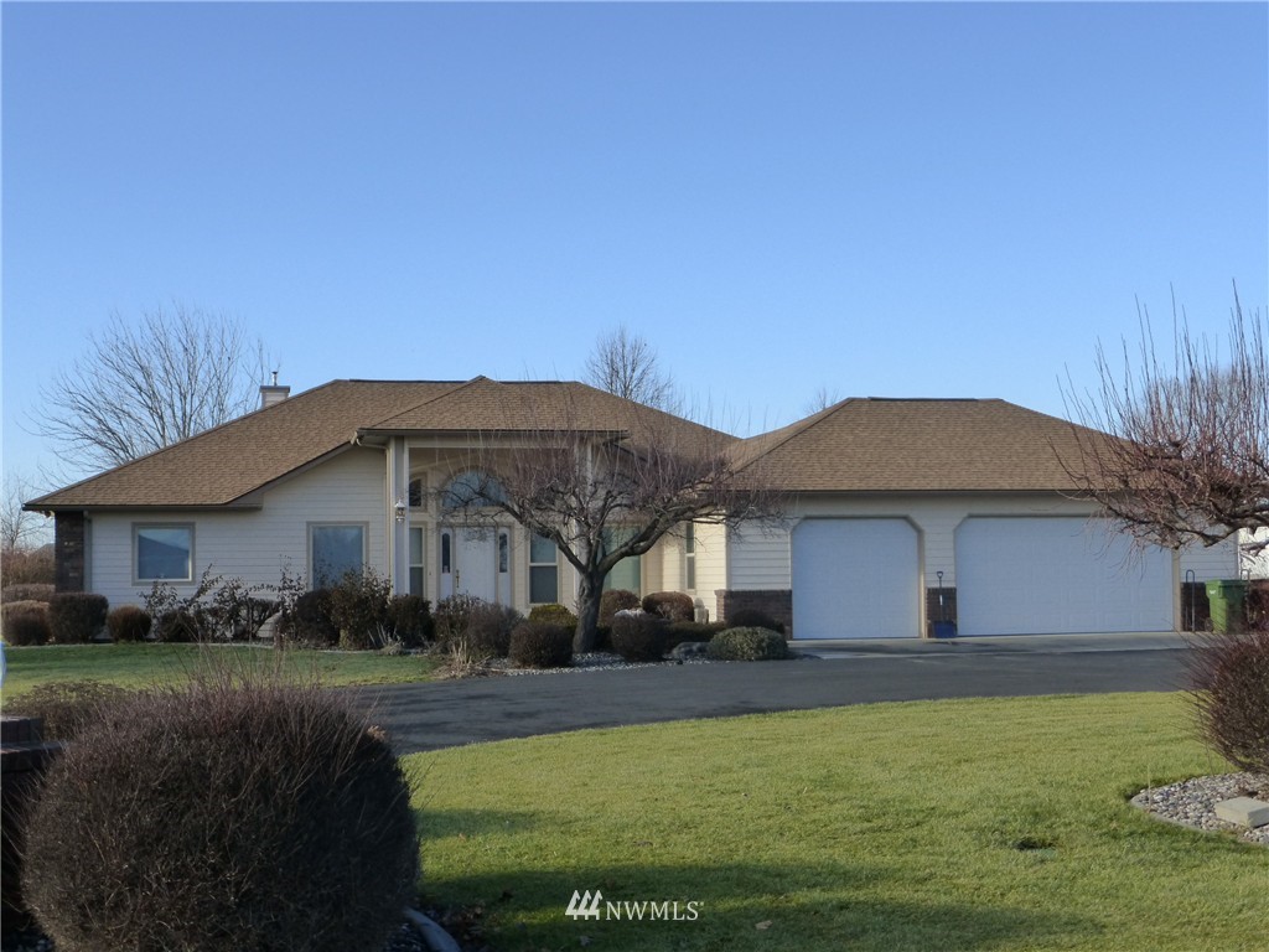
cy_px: 476
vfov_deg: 29.7
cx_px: 634
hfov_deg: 38.9
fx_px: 1796
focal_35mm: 49
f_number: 4.5
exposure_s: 1/800
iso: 200
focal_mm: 8.5
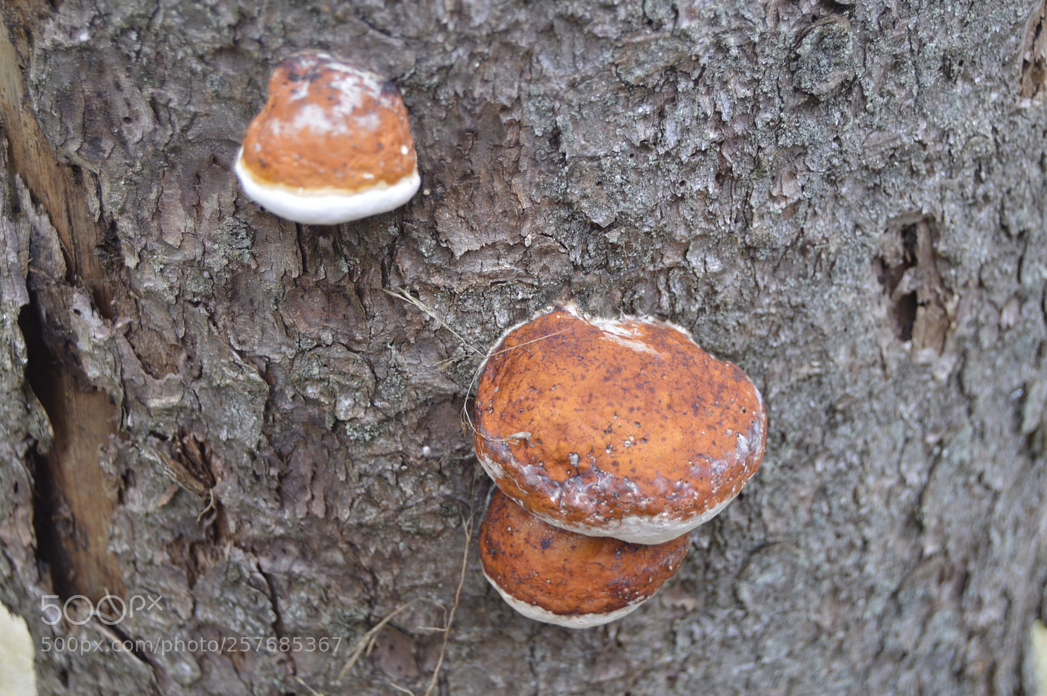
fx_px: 1656
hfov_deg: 35.1
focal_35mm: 57
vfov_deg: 23.7
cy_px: 348
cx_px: 524
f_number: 4.8
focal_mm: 38
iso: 400
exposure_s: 1/80
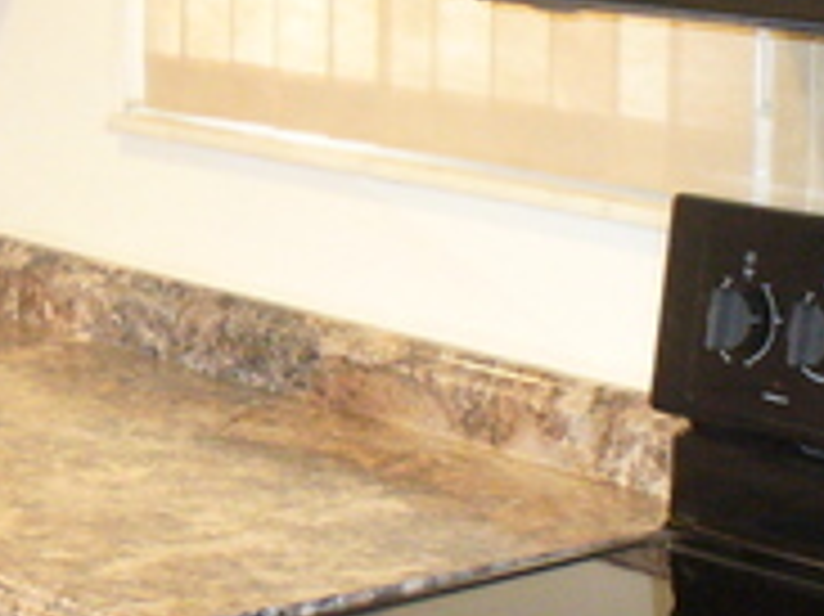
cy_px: 288
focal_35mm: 135
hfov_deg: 14.3
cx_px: -43
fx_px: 3211
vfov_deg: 11.0
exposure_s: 1/30
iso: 250
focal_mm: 6.1
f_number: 2.8
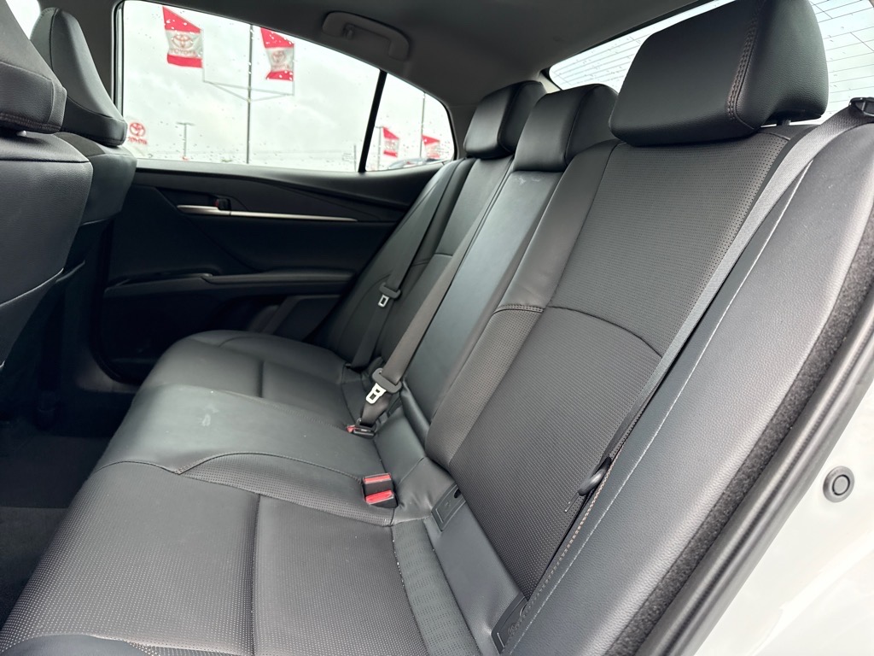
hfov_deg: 71.6
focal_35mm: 24
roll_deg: -4.3
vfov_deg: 56.8
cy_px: 328
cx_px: 437
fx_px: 606
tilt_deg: -10.0
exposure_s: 1/227
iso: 200
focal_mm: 6.76
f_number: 1.78
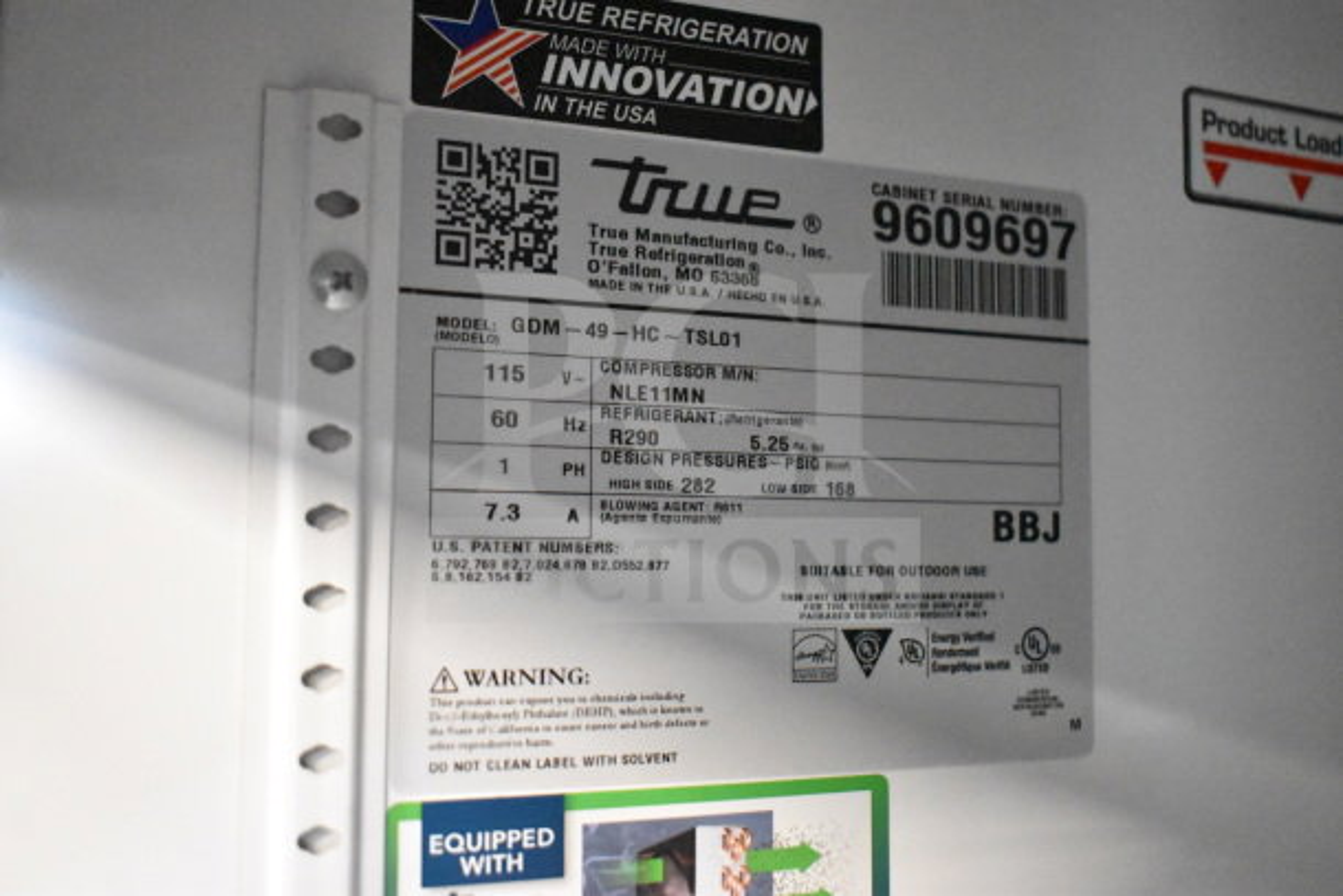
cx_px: 672
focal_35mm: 44
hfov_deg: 45.0
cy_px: 448
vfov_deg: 30.9
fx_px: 1623
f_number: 4.2
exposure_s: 1/50
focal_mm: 29
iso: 16000
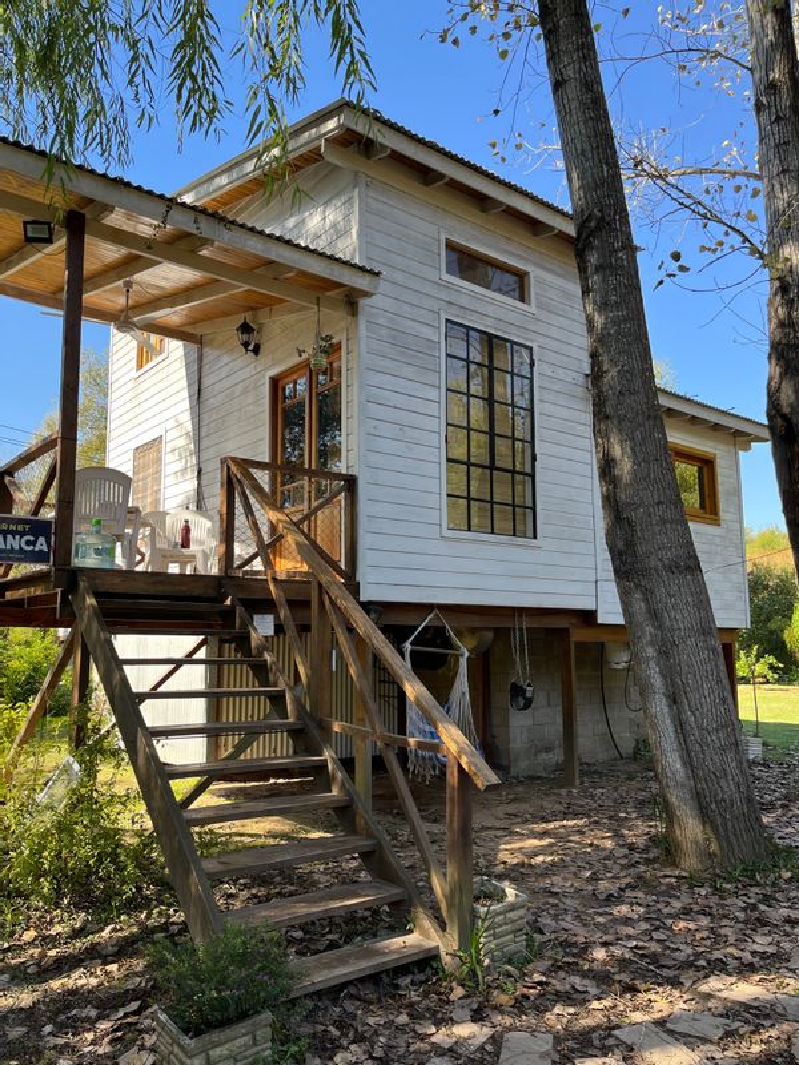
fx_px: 800
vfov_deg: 67.3
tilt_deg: +8.4
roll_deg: +0.5
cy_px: 532
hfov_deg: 53.1
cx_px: 400
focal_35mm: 26
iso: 50
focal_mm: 5.1
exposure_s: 1/577
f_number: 1.6
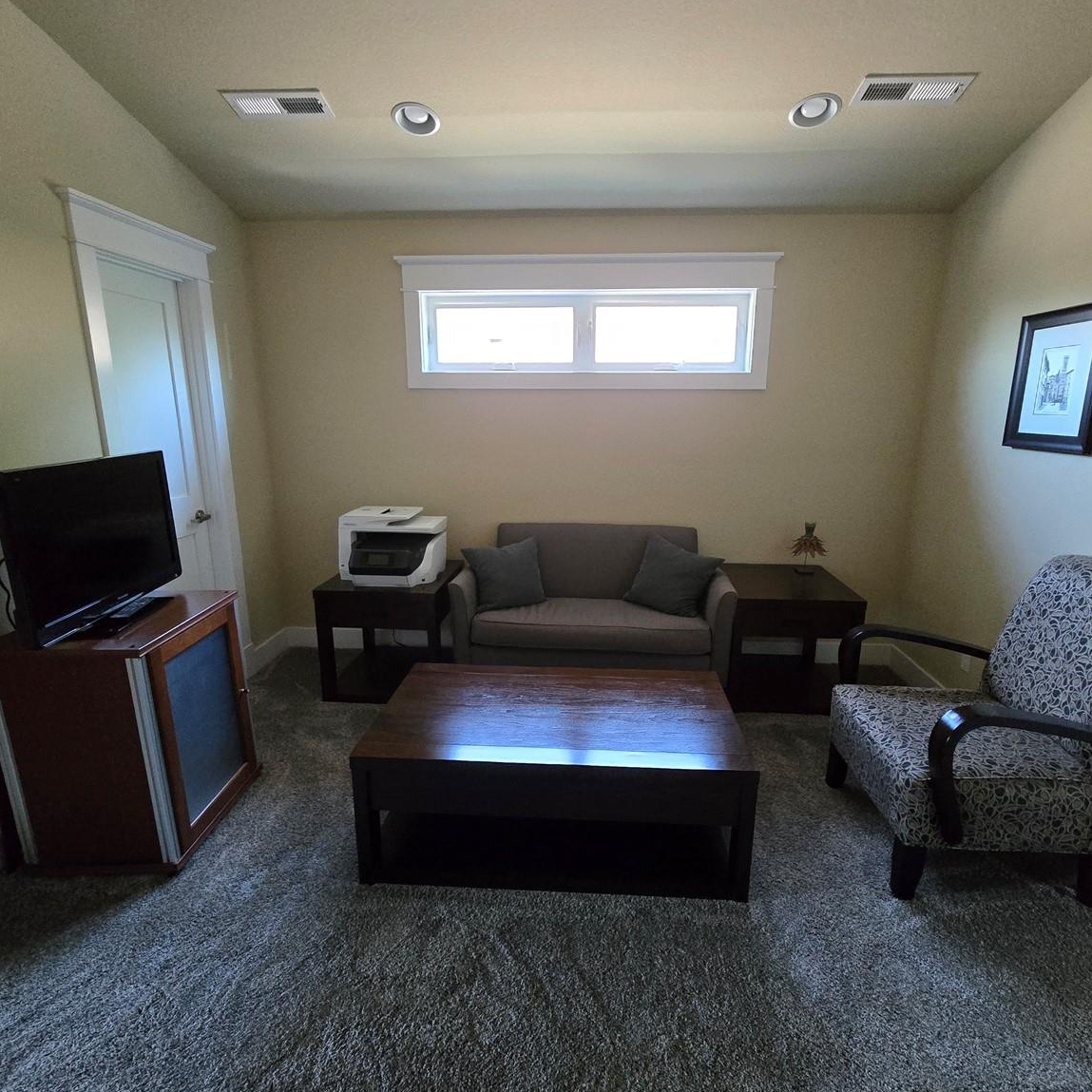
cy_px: 543
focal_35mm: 16
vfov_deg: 87.4
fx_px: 571
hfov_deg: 87.4
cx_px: 564
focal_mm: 2.2
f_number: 2.2
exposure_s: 1/60
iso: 1250
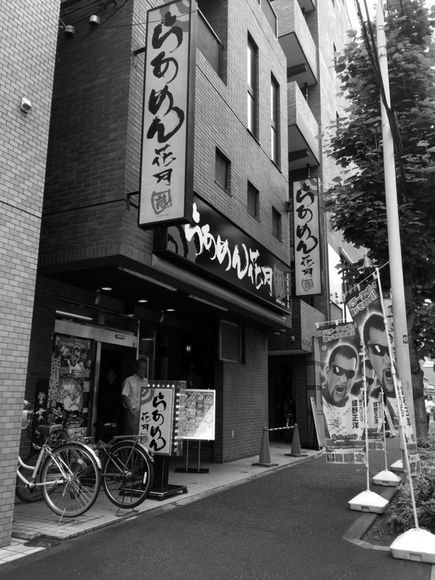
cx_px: 218
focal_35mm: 29
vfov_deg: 61.7
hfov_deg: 48.2
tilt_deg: +12.8
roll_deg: -1.6
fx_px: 486
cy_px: 290
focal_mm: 4.15
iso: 25
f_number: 2.2
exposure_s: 1/386
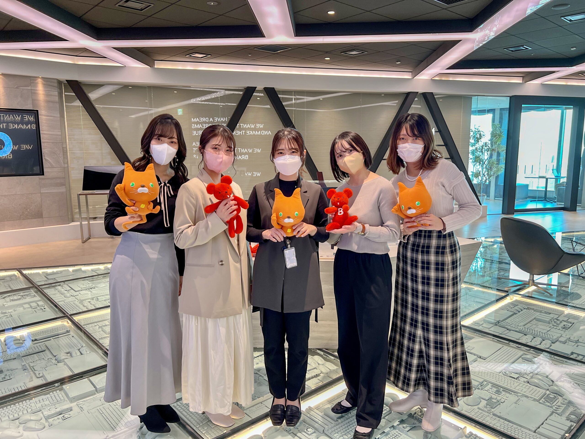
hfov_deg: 67.3
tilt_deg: -8.3
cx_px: 292
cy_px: 220
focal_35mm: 26
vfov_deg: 53.1
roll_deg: +0.5
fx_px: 439
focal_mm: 5.7
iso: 80
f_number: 1.5
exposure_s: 1/61
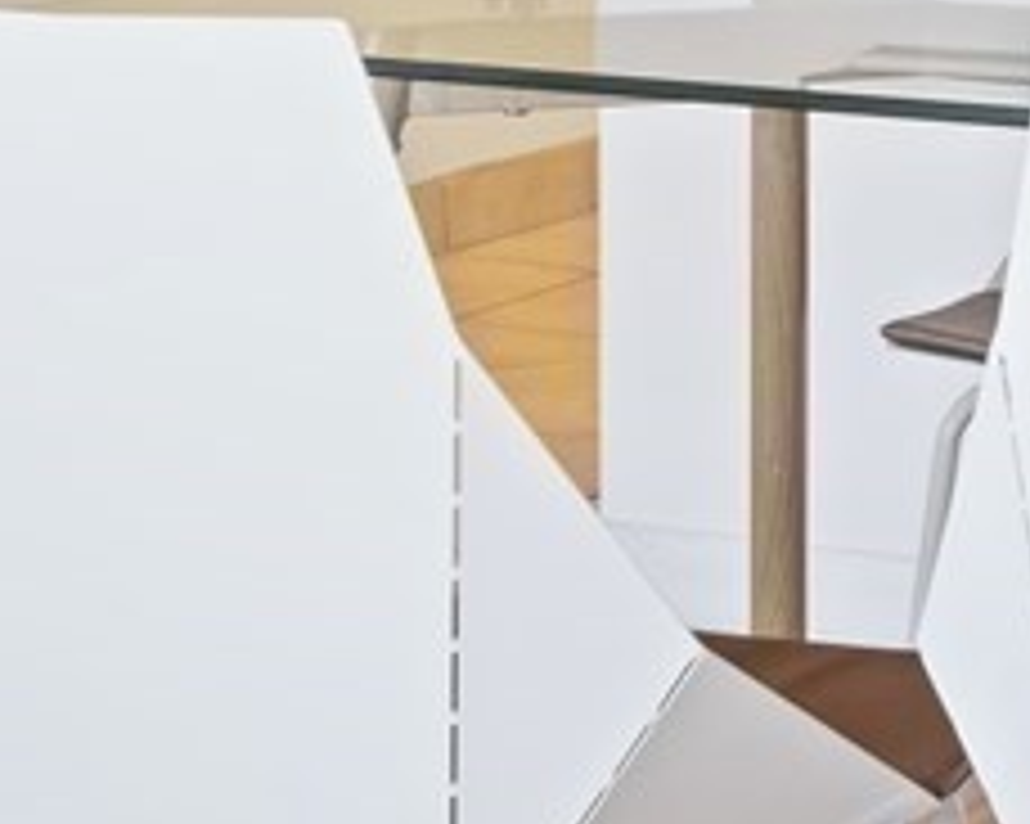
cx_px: 1331
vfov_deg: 10.1
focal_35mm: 147
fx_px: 4479
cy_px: -511
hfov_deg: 12.7
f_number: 8
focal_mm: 35
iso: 250
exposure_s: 1/1.25
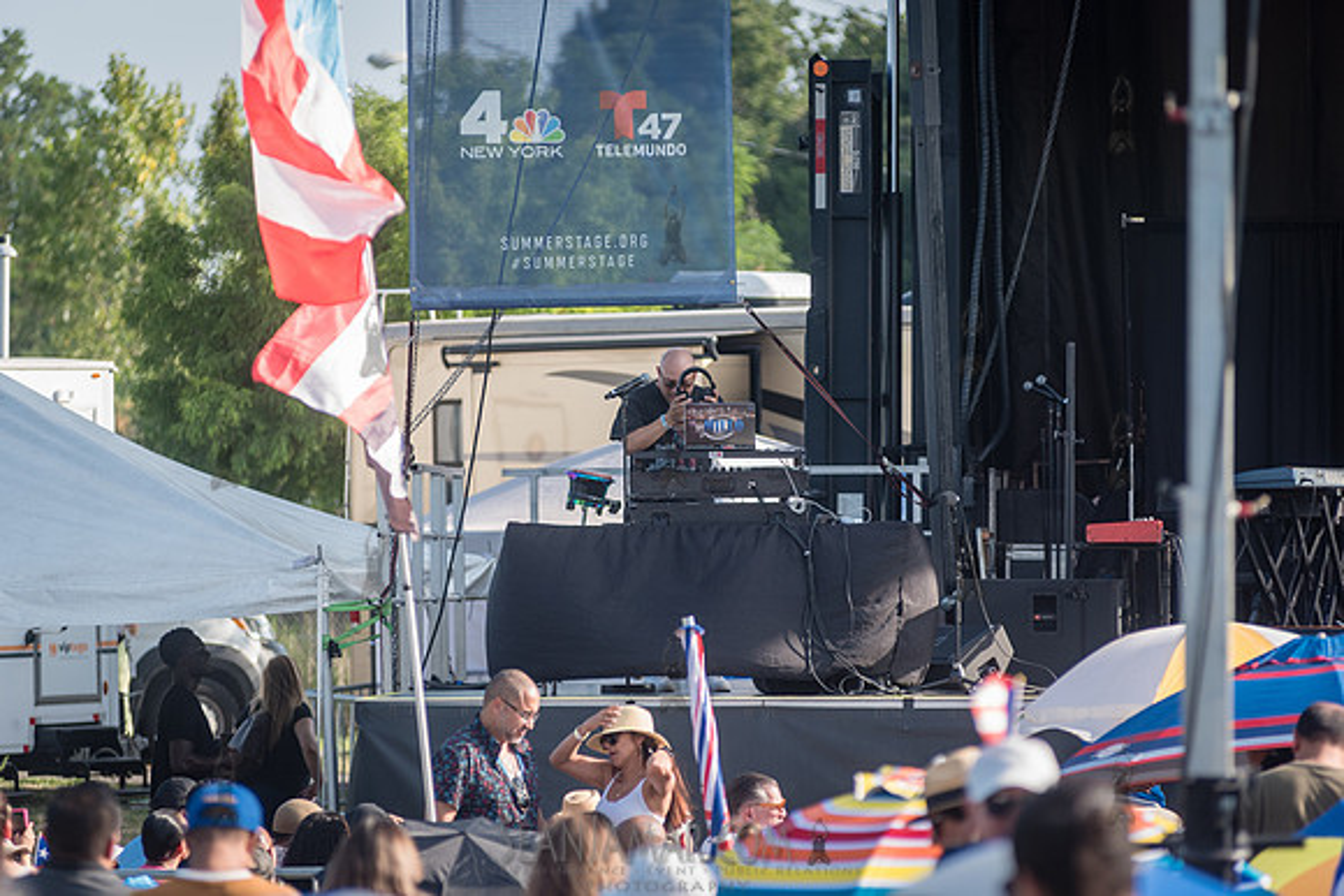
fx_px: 7486
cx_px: 672
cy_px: 448
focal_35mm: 200
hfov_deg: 10.3
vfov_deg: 6.9
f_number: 4
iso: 250
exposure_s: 1/1000
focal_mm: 200
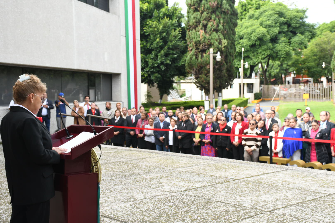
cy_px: 112
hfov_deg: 38.9
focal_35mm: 51
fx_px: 475
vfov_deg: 26.5
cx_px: 168
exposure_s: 1/125
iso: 250
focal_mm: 34
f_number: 7.1
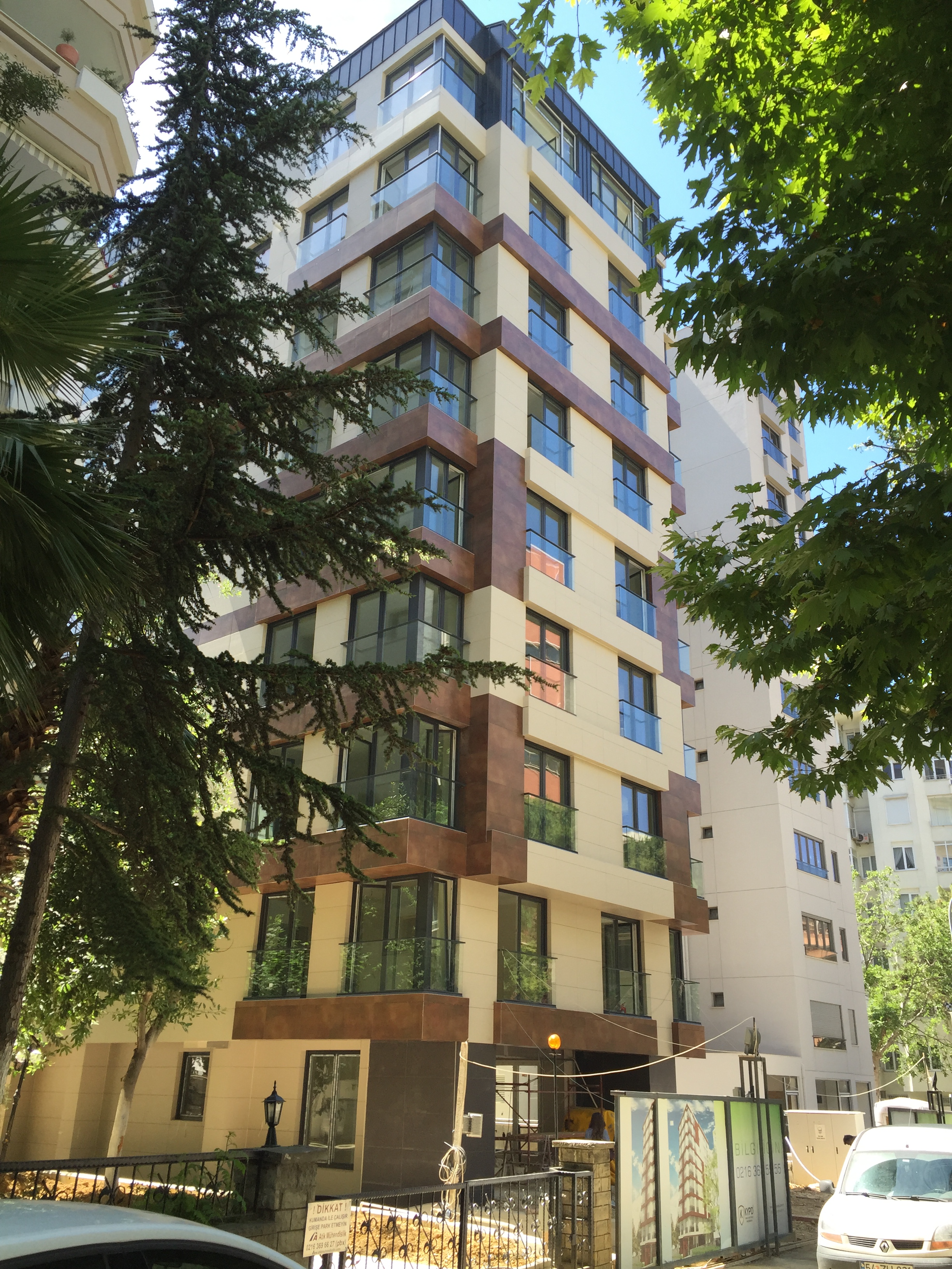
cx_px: 476
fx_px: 1063
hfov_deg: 48.2
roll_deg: -1.1
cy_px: 634
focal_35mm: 29
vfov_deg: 61.7
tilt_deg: +23.0
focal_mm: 4.15
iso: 32
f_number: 2.2
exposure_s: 1/388
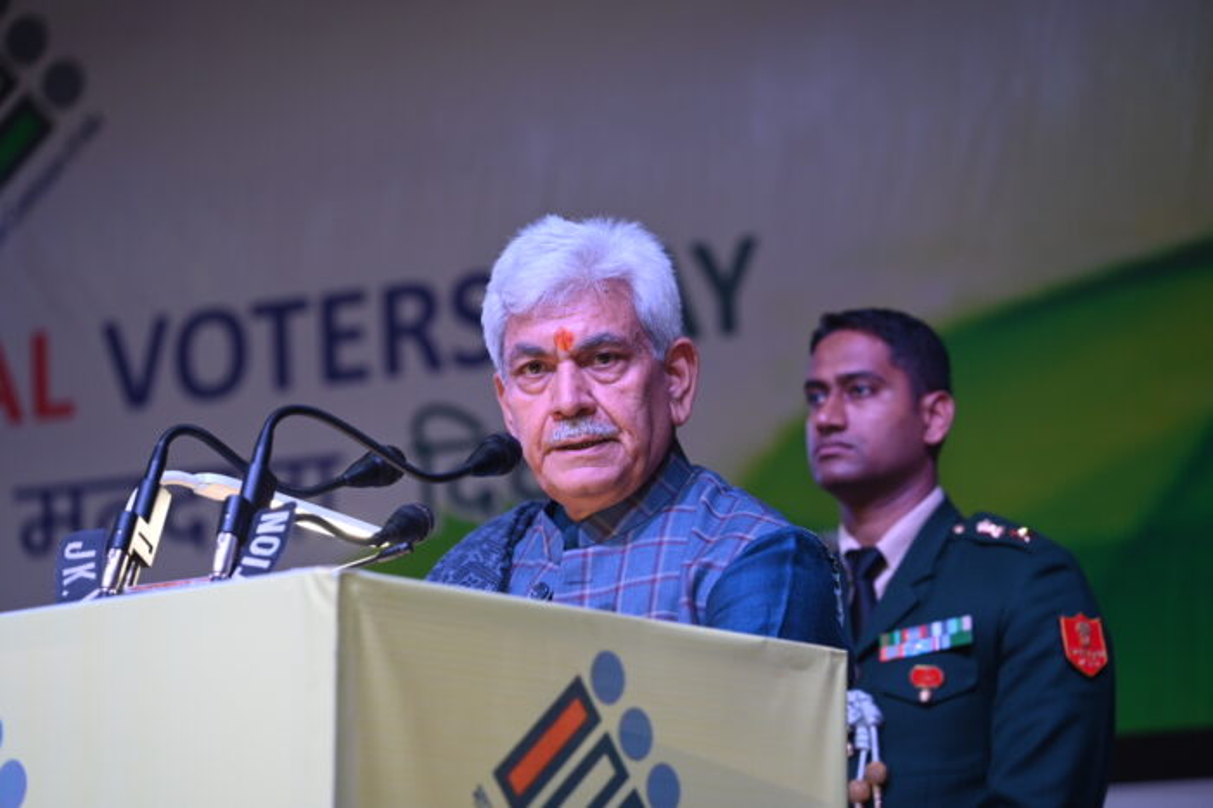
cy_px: 404
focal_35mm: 120
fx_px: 4042
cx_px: 606
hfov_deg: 17.1
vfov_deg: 11.4
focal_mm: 120
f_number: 4
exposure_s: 1/125
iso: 1400
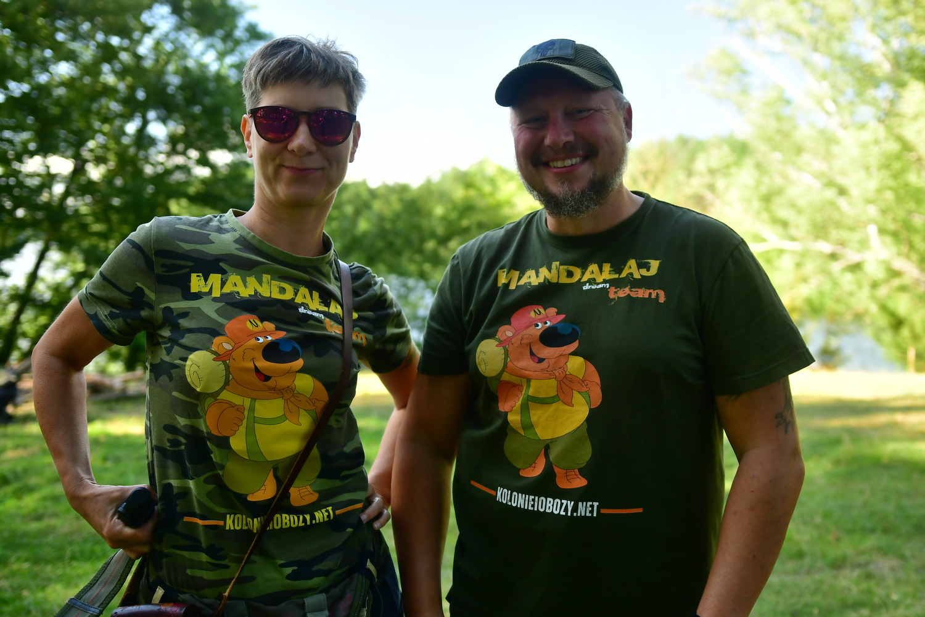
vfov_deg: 38.9
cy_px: 308
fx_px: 874
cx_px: 462
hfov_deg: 55.8
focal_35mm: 34
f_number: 1.8
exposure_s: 1/500
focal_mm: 23
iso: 320
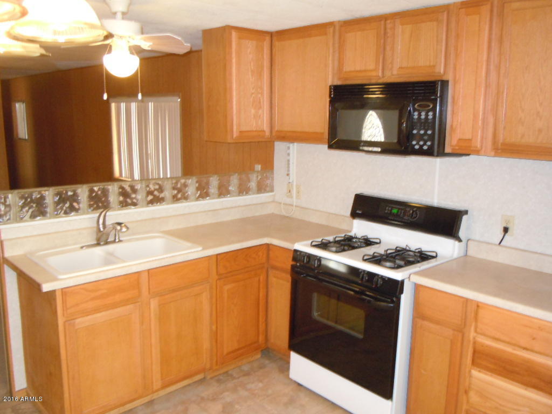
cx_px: 276
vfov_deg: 46.8
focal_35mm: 30
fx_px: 478
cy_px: 207
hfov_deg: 60.0
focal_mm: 5.4
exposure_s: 1/30
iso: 500
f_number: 3.5
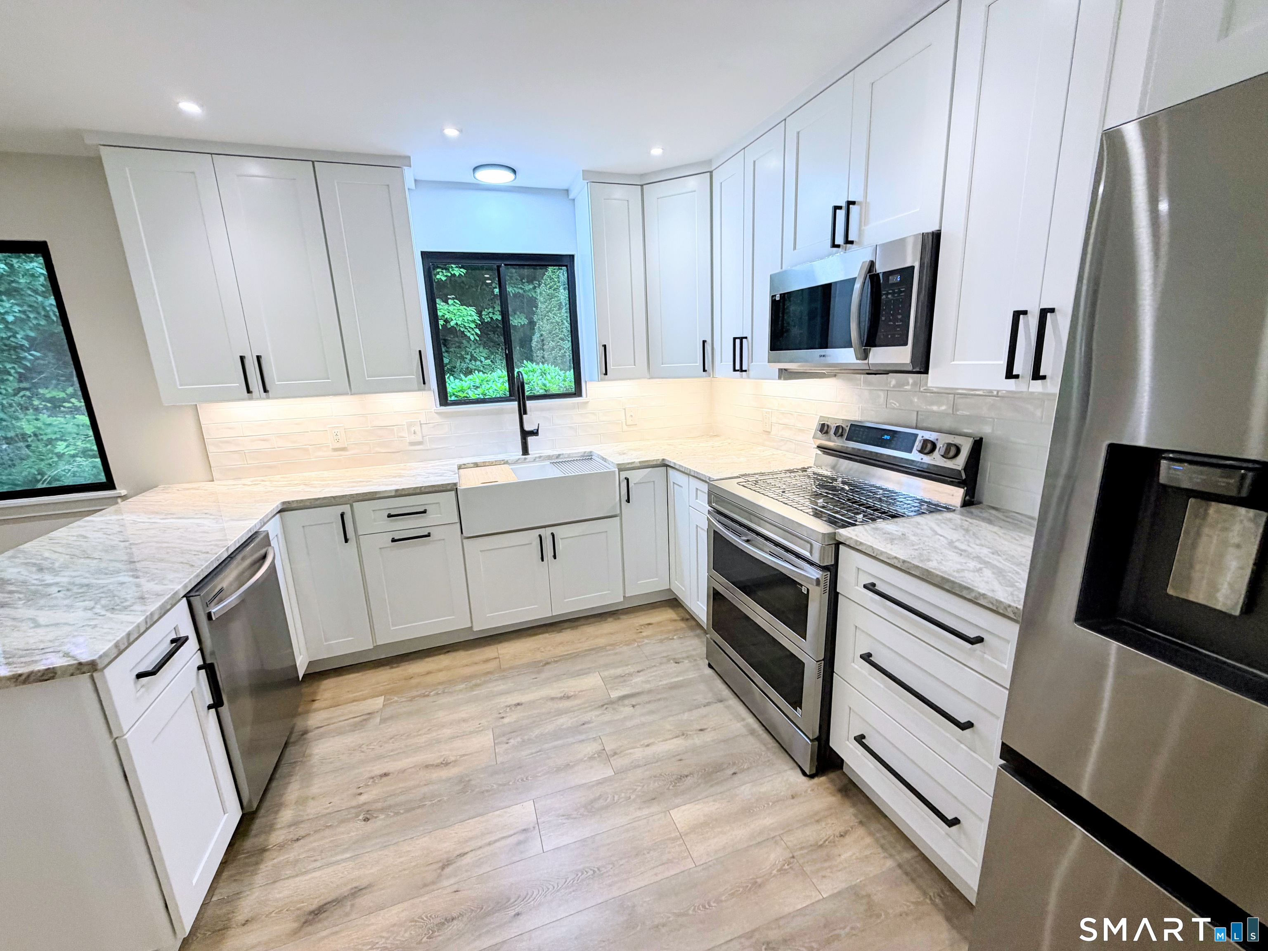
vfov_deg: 85.7
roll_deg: +2.9
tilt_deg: -12.5
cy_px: 476
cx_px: 634
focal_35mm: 14
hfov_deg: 102.1
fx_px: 513
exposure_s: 1/120
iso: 125
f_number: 2.2
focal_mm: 2.22
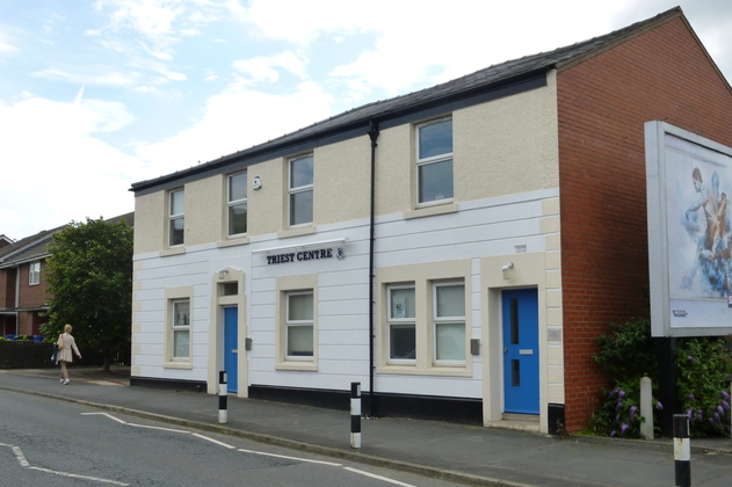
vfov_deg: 35.0
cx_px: 370
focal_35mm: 38
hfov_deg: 50.7
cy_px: 262
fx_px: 772
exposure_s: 1/500
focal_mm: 6.5
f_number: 3.6
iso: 160
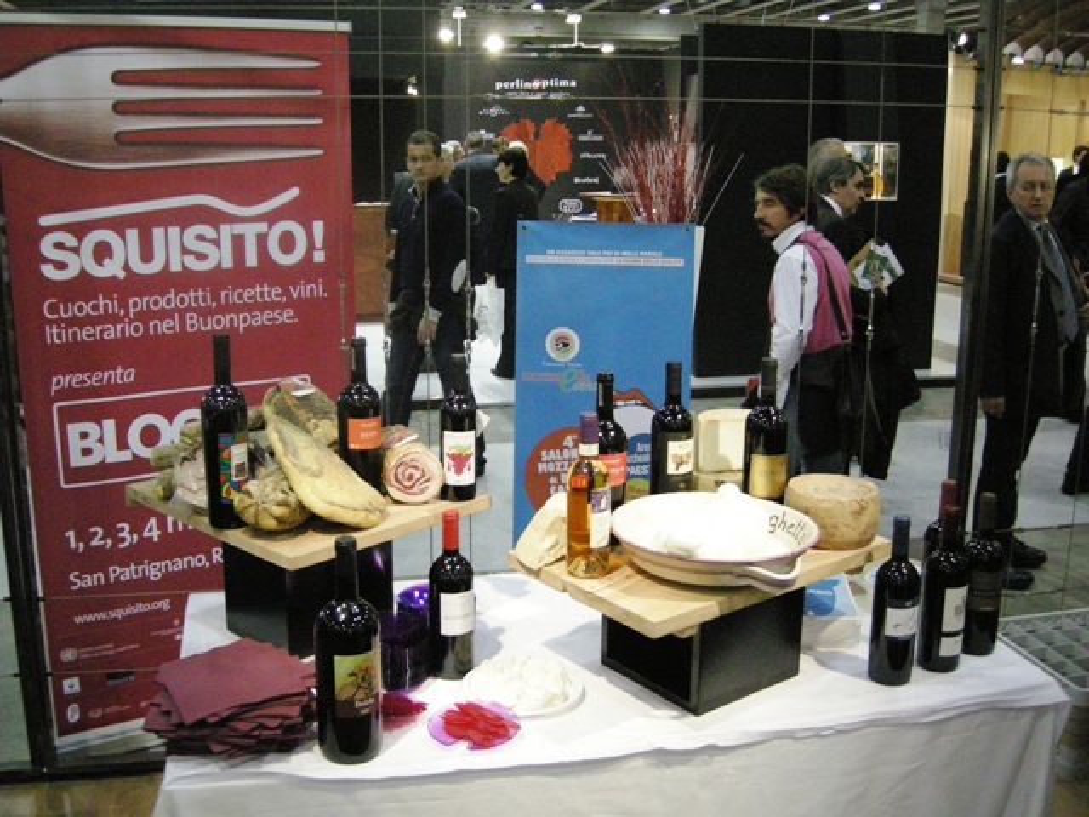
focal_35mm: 36
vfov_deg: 39.7
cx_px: 544
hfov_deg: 51.4
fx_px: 1133
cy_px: 408
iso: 817
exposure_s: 1/125
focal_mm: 7.5
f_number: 2.7
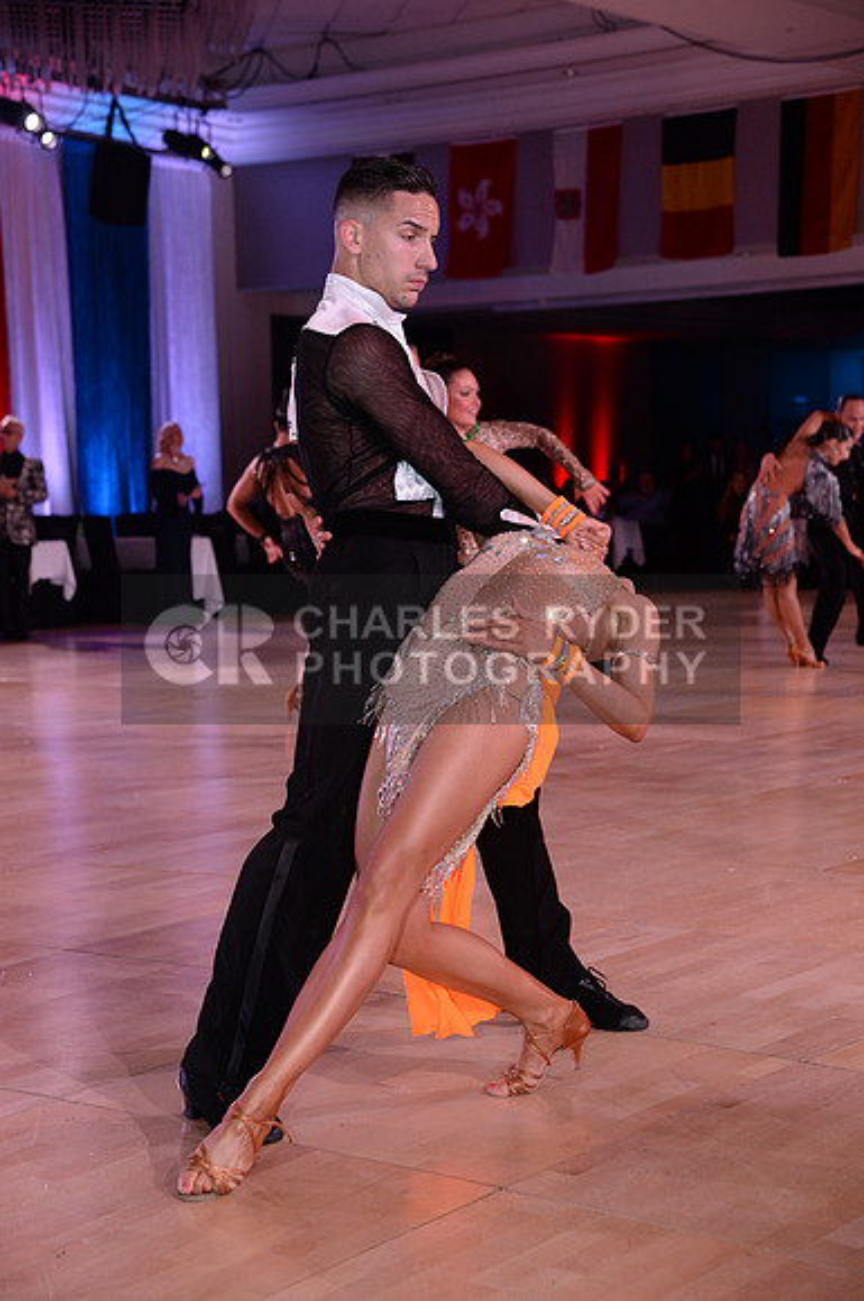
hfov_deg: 20.6
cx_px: 432
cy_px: 650
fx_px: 2383
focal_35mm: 66
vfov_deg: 30.6
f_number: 5.6
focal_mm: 66
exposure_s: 1/250
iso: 2000
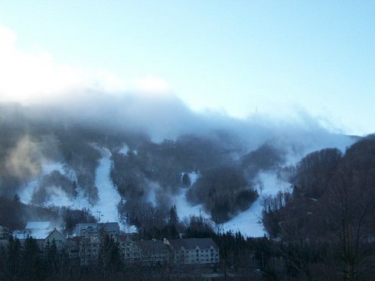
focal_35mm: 64
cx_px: 188
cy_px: 140
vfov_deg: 23.0
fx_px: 694
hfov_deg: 30.3
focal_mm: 10.7
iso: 80
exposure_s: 1/289
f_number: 3.8
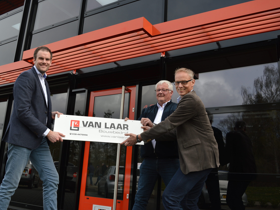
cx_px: 126
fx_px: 291
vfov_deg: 39.7
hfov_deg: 51.3
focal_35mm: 36
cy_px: 105
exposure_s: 1/200
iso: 100
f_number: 7.1
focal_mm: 22
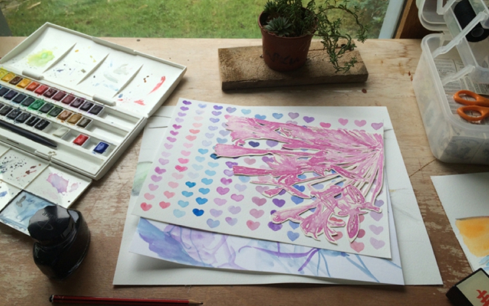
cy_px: 144
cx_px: 245
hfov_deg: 61.2
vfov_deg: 40.6
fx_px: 413
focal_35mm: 31
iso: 32
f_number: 2.2
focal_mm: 4.15
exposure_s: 1/167
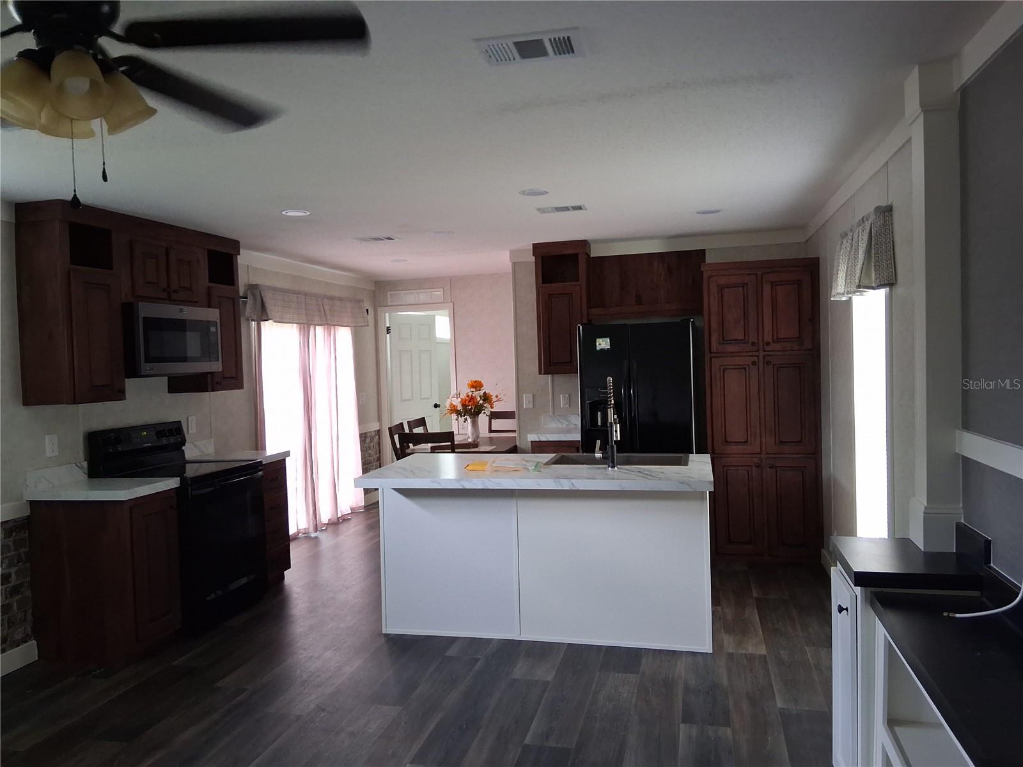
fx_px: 768
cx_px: 512
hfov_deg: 67.3
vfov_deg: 53.1
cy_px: 384
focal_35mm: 26
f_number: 1.8
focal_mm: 3.98
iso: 500
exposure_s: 1/60
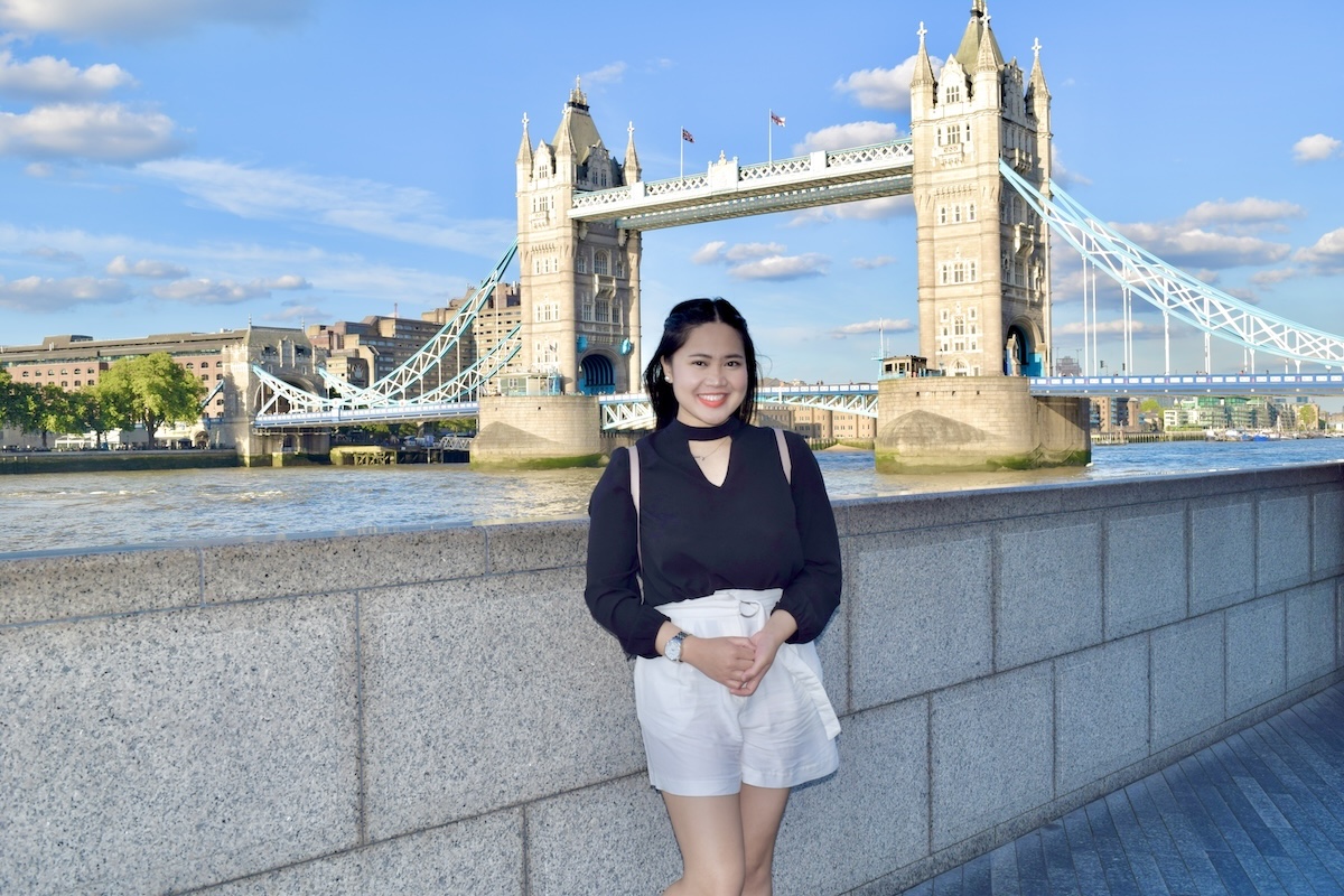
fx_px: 1344
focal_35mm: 36
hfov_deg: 53.1
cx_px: 672
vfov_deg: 36.9
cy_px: 448
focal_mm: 24
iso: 100
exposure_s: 1/200
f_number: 8
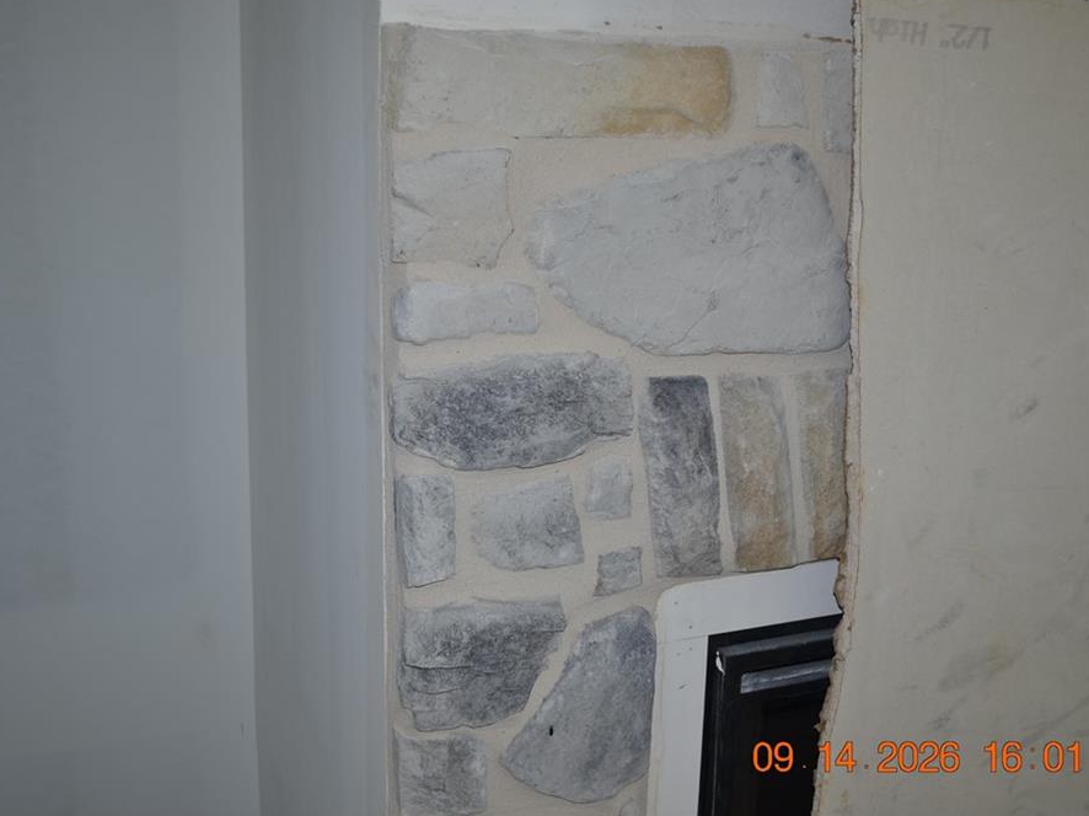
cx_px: 574
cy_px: 402
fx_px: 1258
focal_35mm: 40
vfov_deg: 35.9
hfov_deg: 46.8
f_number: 4
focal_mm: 24
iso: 100
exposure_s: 1/60
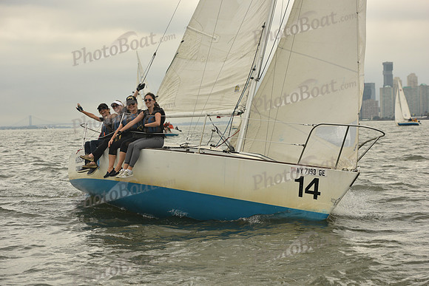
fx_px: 1132
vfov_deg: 14.4
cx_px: 214
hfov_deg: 21.5
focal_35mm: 95
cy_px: 143
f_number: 5.6
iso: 320
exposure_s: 1/1600
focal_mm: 95
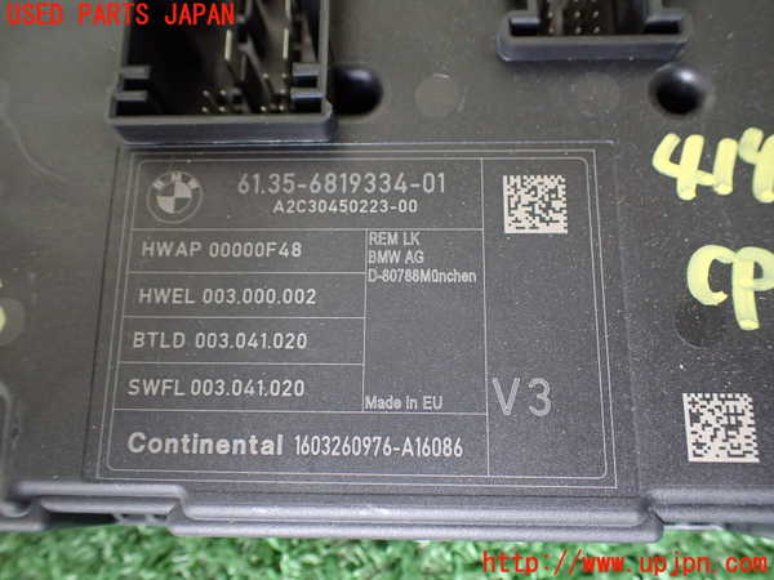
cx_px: 387
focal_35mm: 30
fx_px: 671
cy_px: 290
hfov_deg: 60.0
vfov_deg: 46.8
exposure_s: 1/125
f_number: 2.3
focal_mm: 5.4
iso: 640
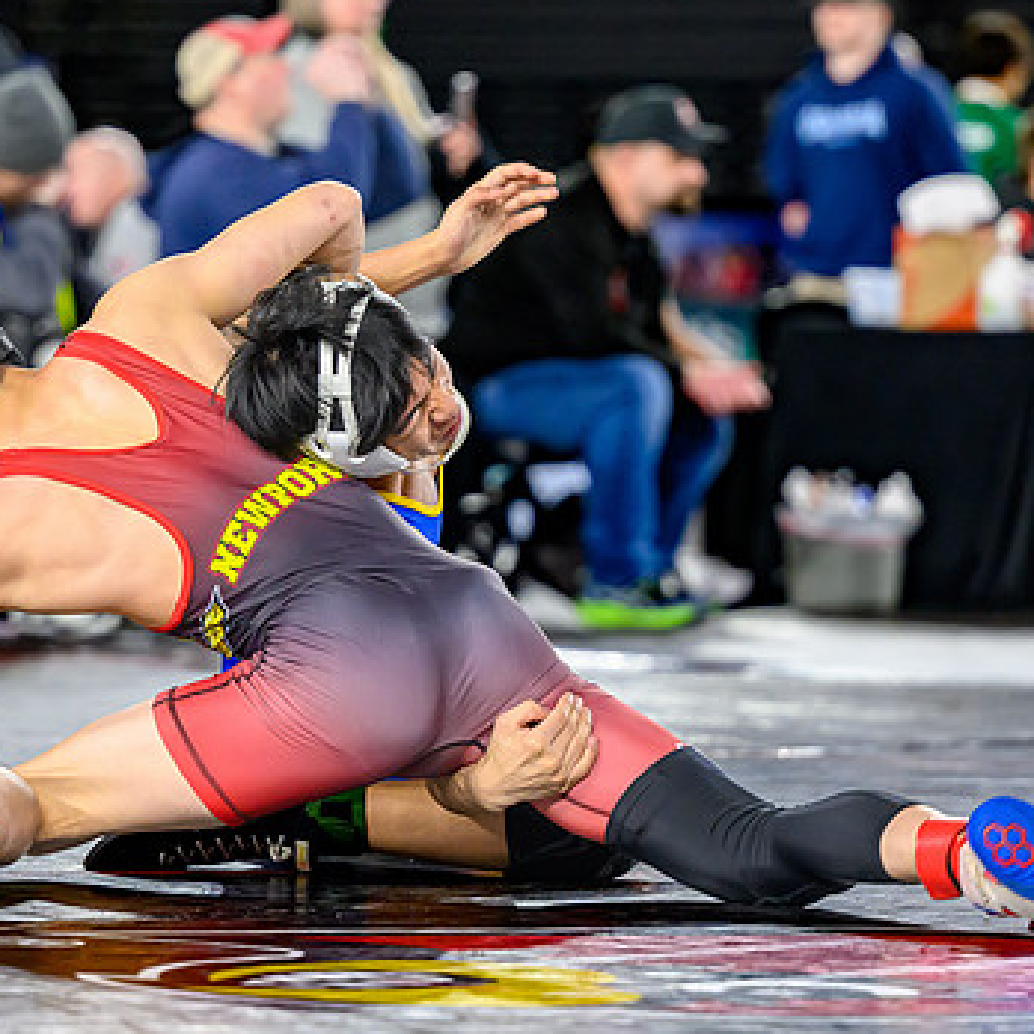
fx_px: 8313
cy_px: 466
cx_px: 434
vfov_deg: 7.1
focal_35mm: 246
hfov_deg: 7.1
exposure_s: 1/800
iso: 2500
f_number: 2.8
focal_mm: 135
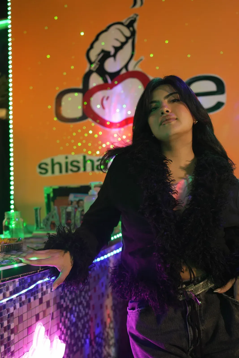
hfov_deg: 36.9
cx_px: 120
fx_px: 358
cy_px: 179
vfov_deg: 53.1
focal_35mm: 36
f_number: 1.6
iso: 1250
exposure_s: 1/125
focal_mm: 24
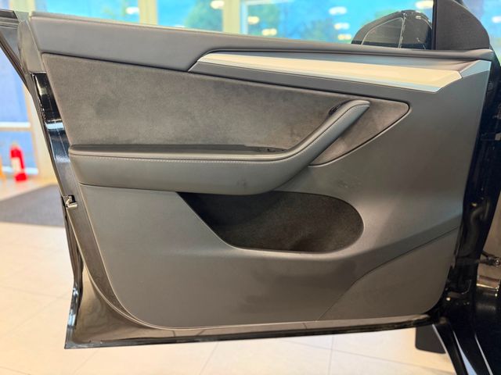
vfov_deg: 56.8
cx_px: 250
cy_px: 188
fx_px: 347
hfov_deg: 71.6
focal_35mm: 24
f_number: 1.78
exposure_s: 1/60
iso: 400
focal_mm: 6.76
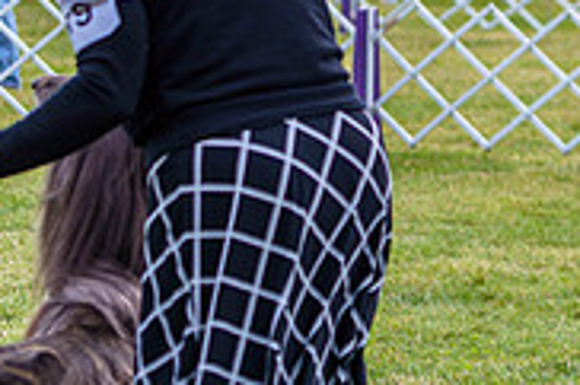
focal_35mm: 335
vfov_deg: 4.1
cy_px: 33
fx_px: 5392
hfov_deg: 6.1
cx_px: 701
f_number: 4
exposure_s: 1/500
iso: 160
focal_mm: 105
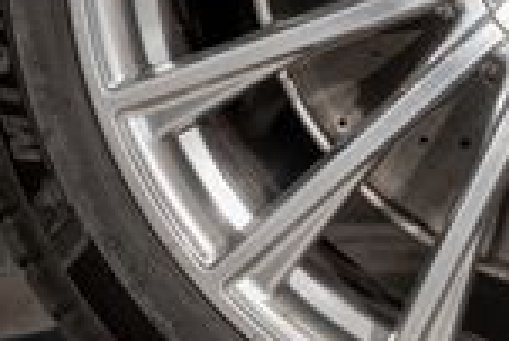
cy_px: -83
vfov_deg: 5.3
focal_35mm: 258
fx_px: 3651
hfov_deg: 7.9
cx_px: 607
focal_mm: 61
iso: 320
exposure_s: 1/50
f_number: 6.3
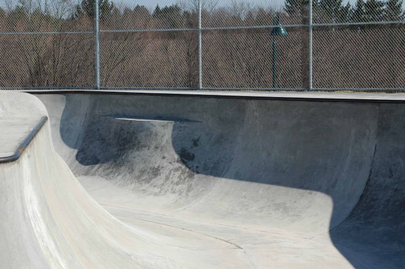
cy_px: 134
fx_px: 843
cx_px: 202
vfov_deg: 18.2
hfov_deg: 27.0
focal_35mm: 75
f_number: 10
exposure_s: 1/250
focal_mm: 50
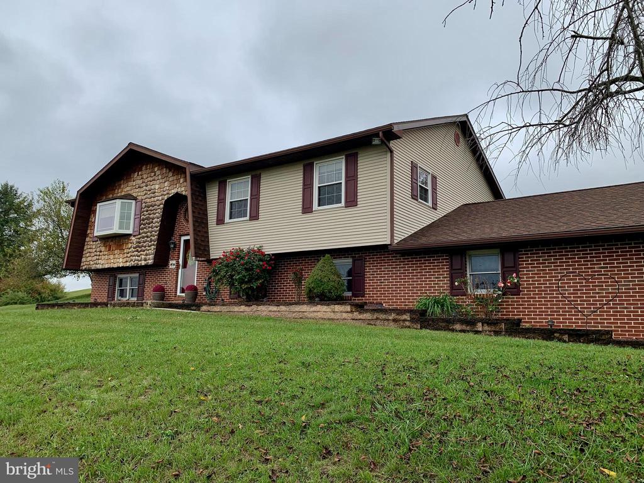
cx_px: 322
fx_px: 484
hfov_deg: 67.3
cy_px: 242
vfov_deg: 53.1
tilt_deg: +10.1
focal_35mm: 26
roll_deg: -1.0
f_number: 1.8
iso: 25
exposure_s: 1/372
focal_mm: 4.25
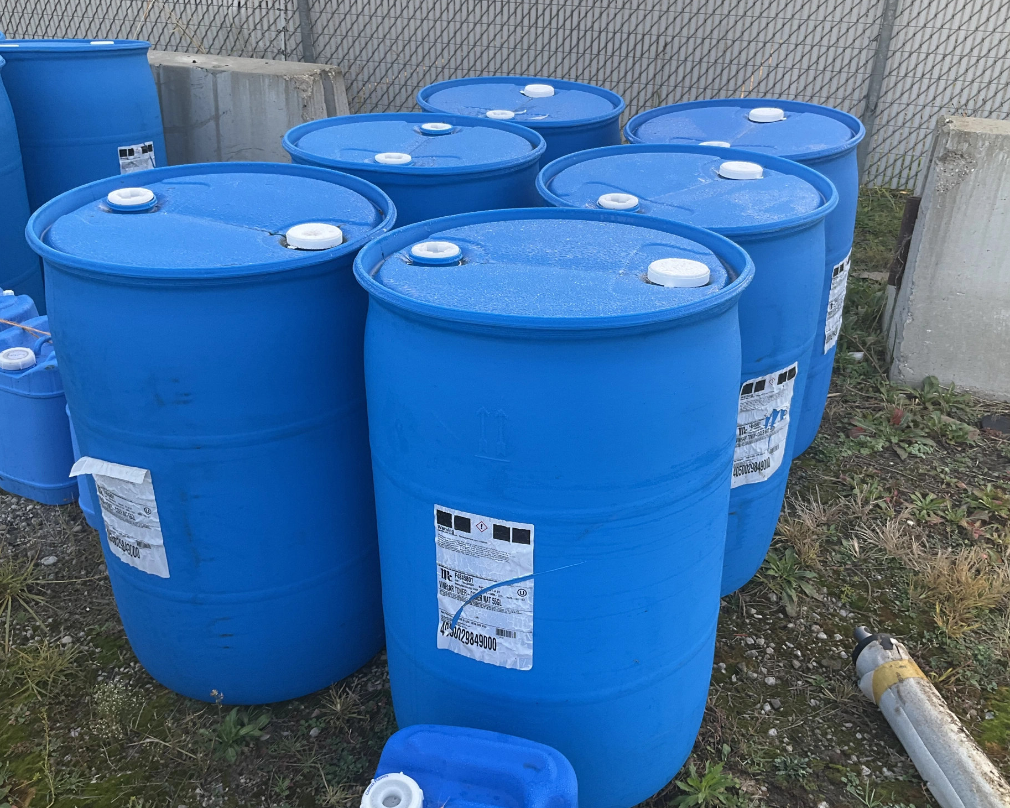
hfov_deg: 57.2
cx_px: 518
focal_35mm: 31
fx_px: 927
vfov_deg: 47.1
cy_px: 398
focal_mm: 3
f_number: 1.8
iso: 32
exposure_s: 1/122
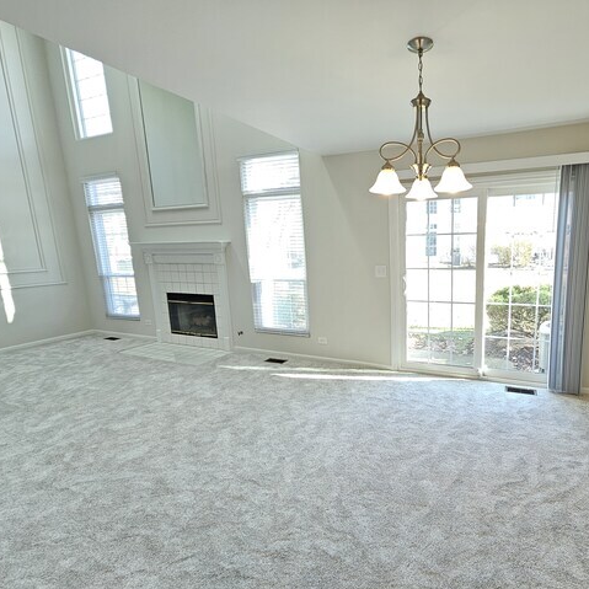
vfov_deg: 87.4
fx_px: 308
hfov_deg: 84.2
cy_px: 298
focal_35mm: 16
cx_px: 395
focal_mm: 2.2
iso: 80
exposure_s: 1/60
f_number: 2.2
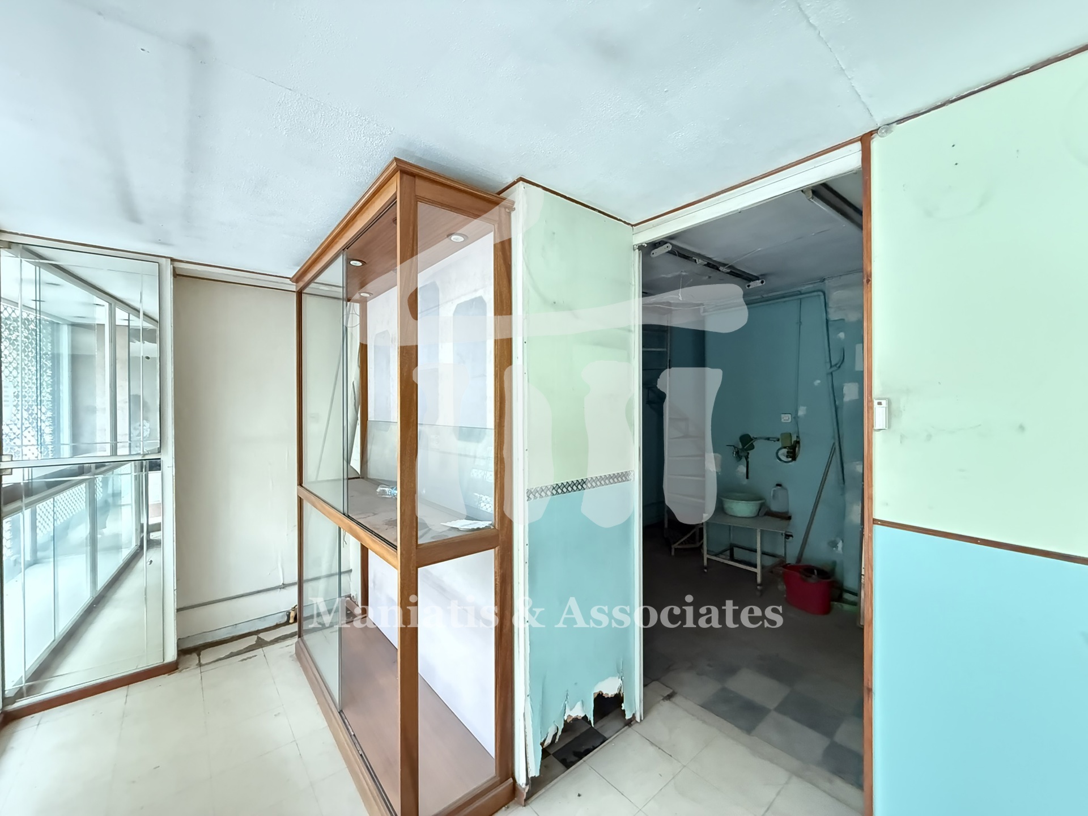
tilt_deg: -0.2
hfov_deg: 102.1
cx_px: 544
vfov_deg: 85.7
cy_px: 408
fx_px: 440
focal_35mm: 14
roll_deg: +0.3
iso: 1600
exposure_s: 1/55
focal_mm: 2.22
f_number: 2.2
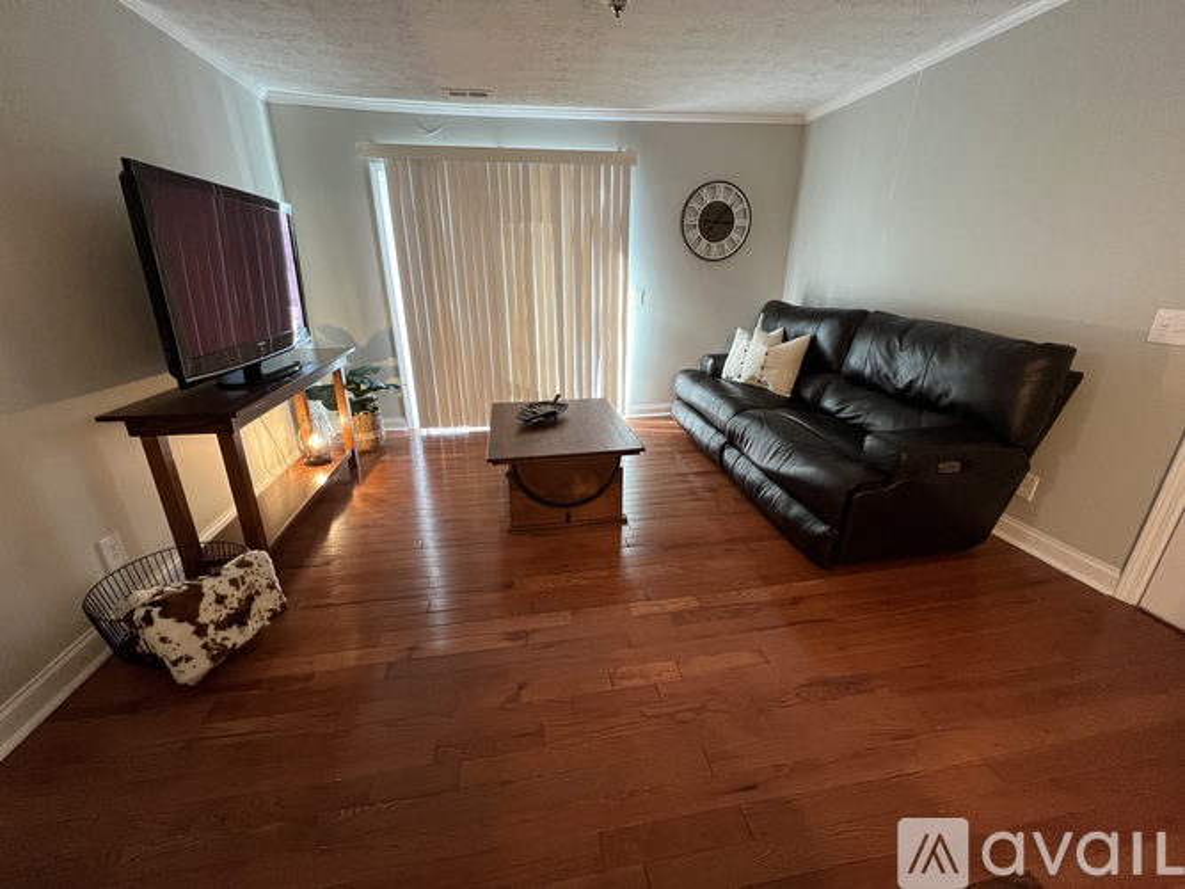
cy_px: 444
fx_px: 445
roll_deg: +0.2
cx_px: 592
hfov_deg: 106.2
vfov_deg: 89.9
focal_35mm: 13
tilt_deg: -21.2
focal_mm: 1.57
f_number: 1.8
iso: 320
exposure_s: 1/60
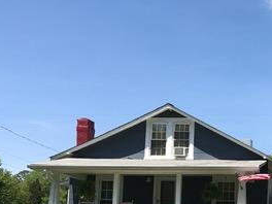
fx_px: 534
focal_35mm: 68
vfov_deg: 21.0
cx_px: 276
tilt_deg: +6.5
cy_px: 197
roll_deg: -1.5
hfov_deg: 26.9
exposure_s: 1/2037
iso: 20
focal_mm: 3.99
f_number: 1.8
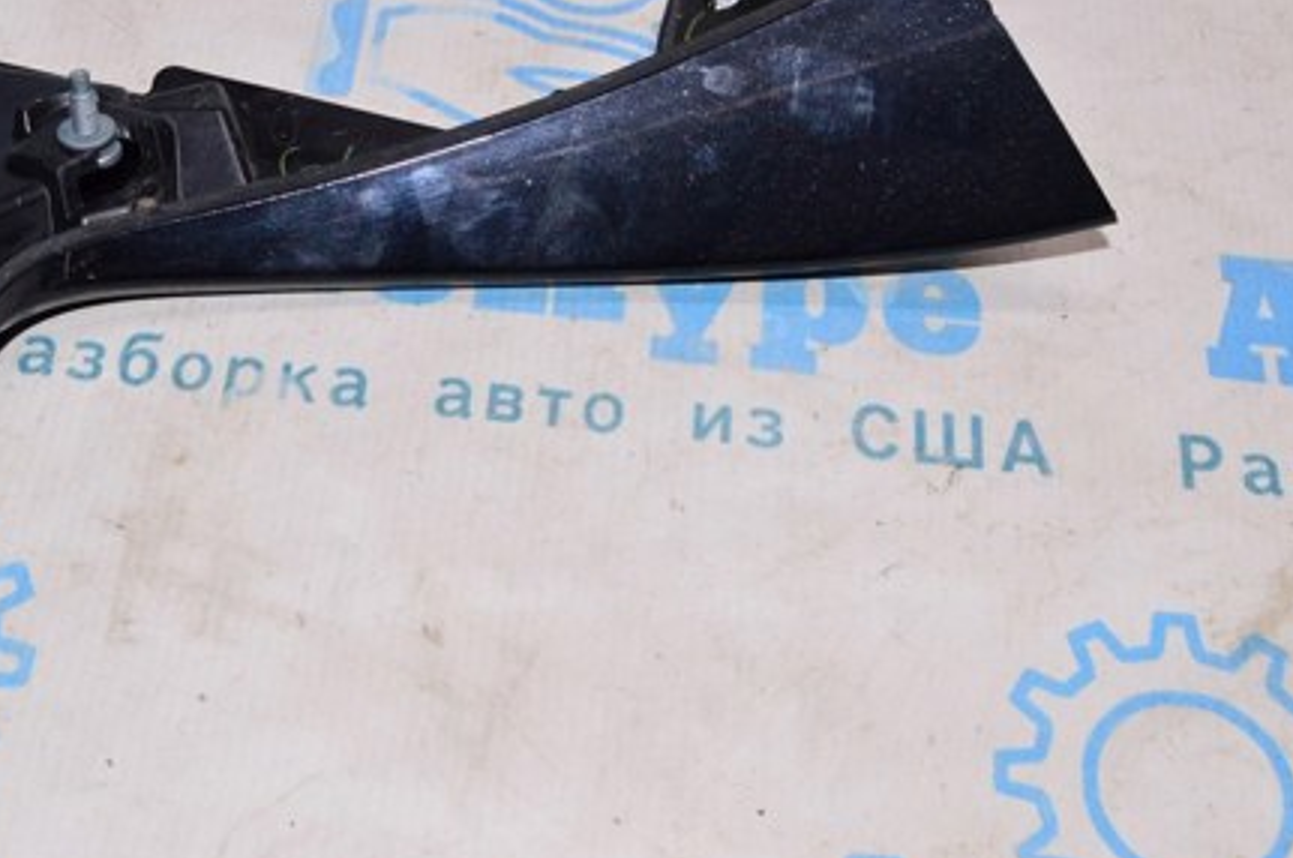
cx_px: 492
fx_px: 1999
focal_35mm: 56
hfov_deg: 35.7
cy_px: 244
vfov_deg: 24.0
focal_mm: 25
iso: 1600
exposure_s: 1/200
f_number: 8
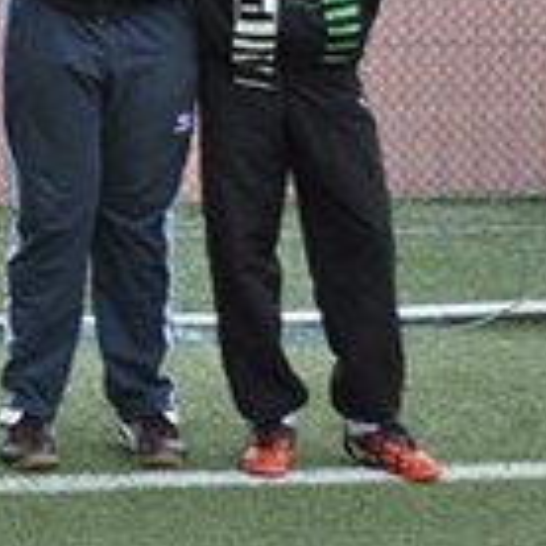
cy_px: 53
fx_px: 3426
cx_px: -352
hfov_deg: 8.8
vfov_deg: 9.1
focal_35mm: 192
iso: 280
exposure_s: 1/500
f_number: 4.8
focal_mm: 32
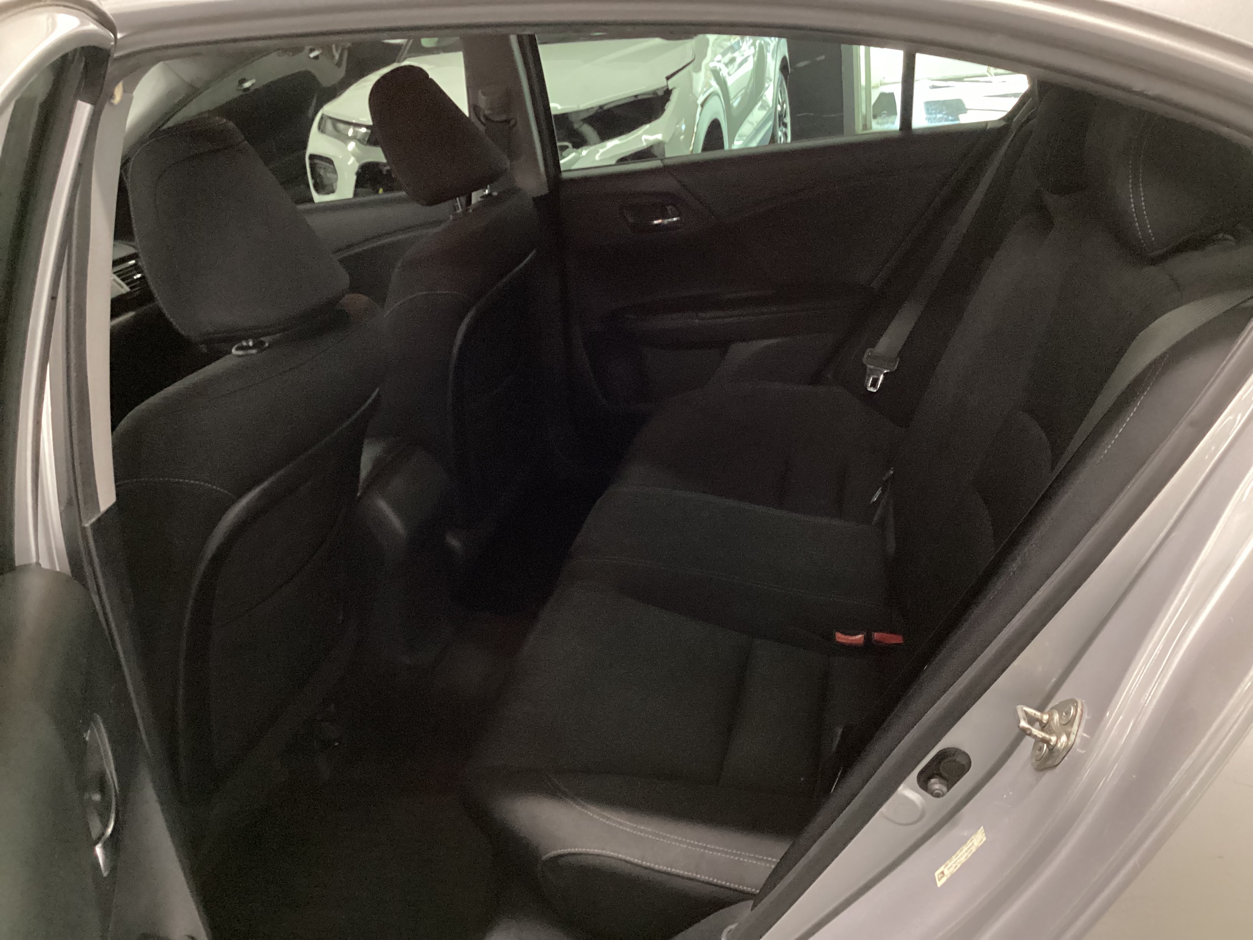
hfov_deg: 58.4
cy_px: 470
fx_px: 1122
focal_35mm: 31
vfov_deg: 45.4
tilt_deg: -24.4
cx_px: 626
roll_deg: +6.7
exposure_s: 1/33
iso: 400
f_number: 2.4
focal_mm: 3.3
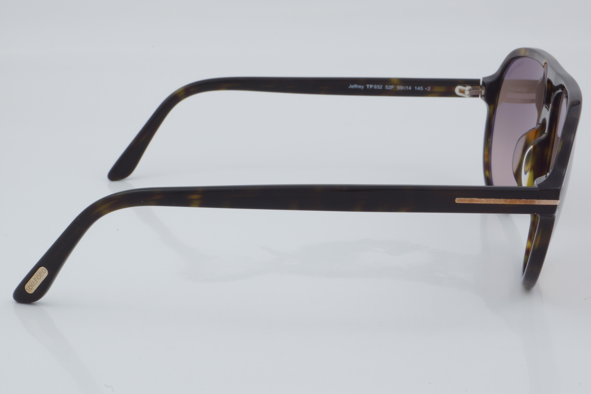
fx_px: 1231
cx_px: 296
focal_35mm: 75
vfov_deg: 18.2
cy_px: 197
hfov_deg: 27.0
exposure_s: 1/4
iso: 100
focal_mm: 50
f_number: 32
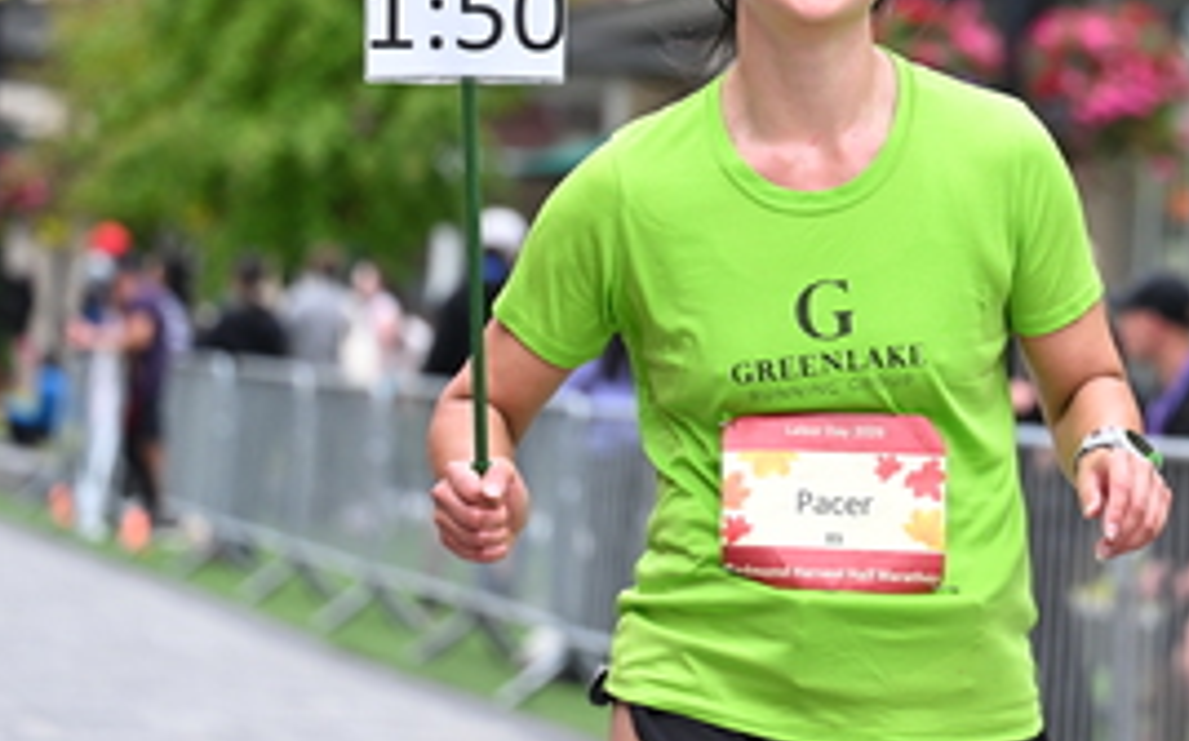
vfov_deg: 7.4
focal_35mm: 176
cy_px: 69
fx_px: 5698
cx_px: 972
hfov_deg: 11.9
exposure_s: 1/2000
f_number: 2.8
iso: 800
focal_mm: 84
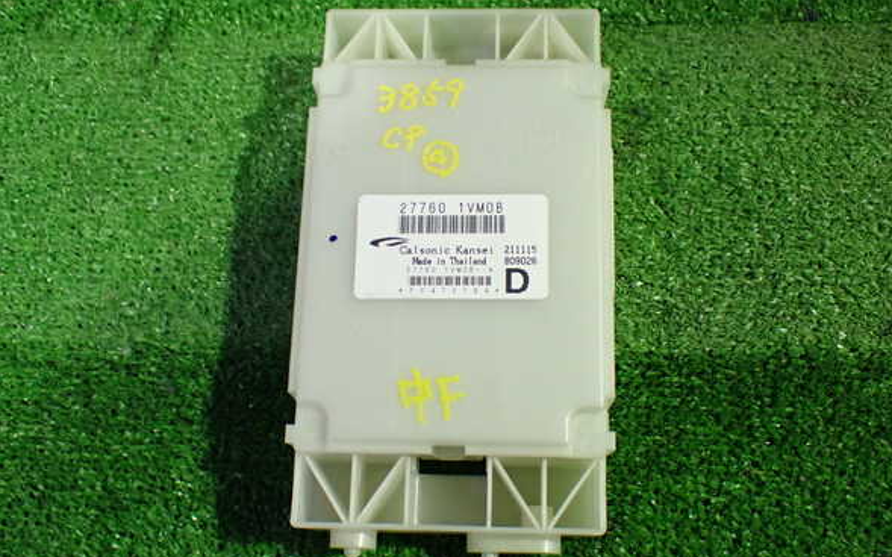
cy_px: 301
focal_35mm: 41
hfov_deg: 48.2
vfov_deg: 31.2
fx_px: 997
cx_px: 453
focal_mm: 6.83
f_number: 2.7
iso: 800
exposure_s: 1/40
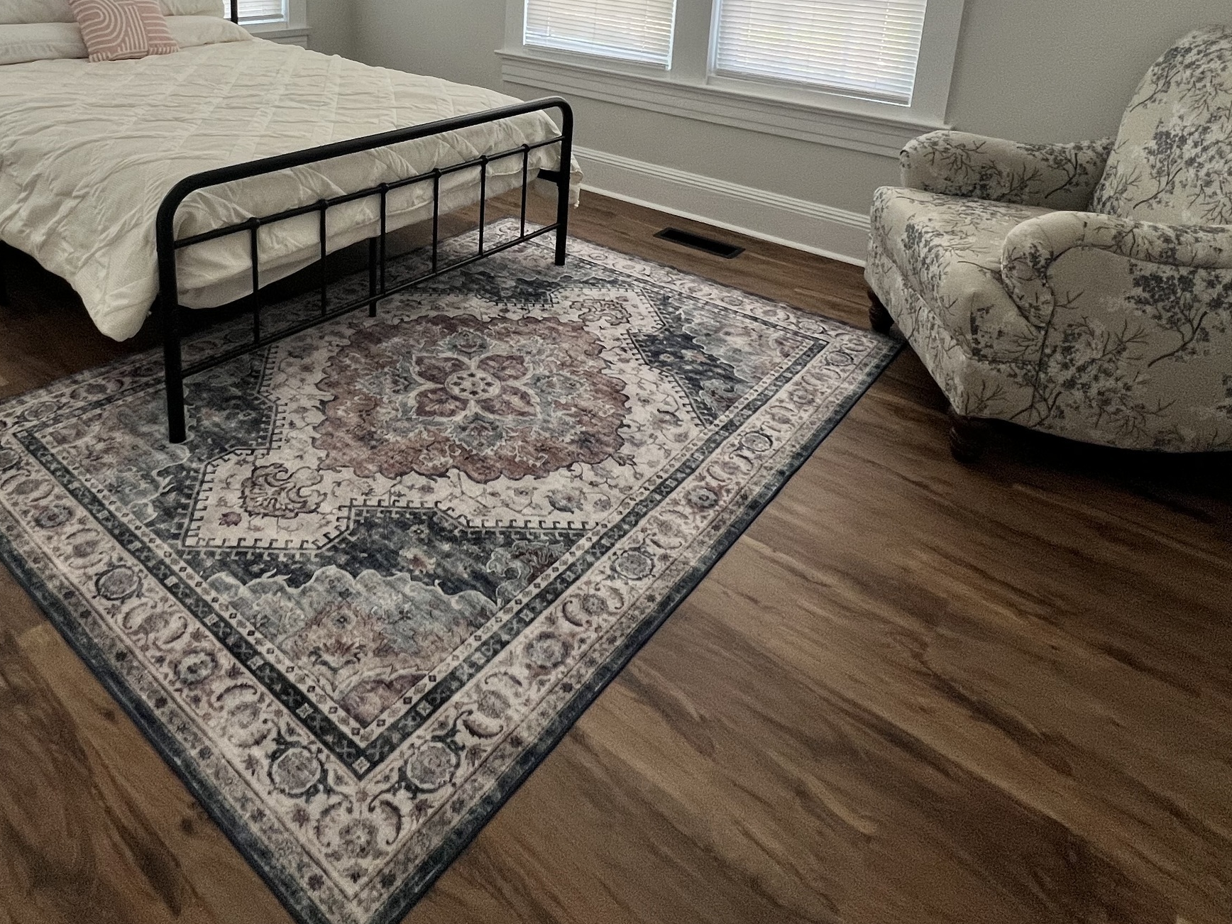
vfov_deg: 53.2
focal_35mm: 23
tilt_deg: -14.6
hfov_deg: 73.0
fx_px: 819
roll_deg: -2.3
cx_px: 485
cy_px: 131
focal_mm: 1.57
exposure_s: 1/120
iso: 160
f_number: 1.8
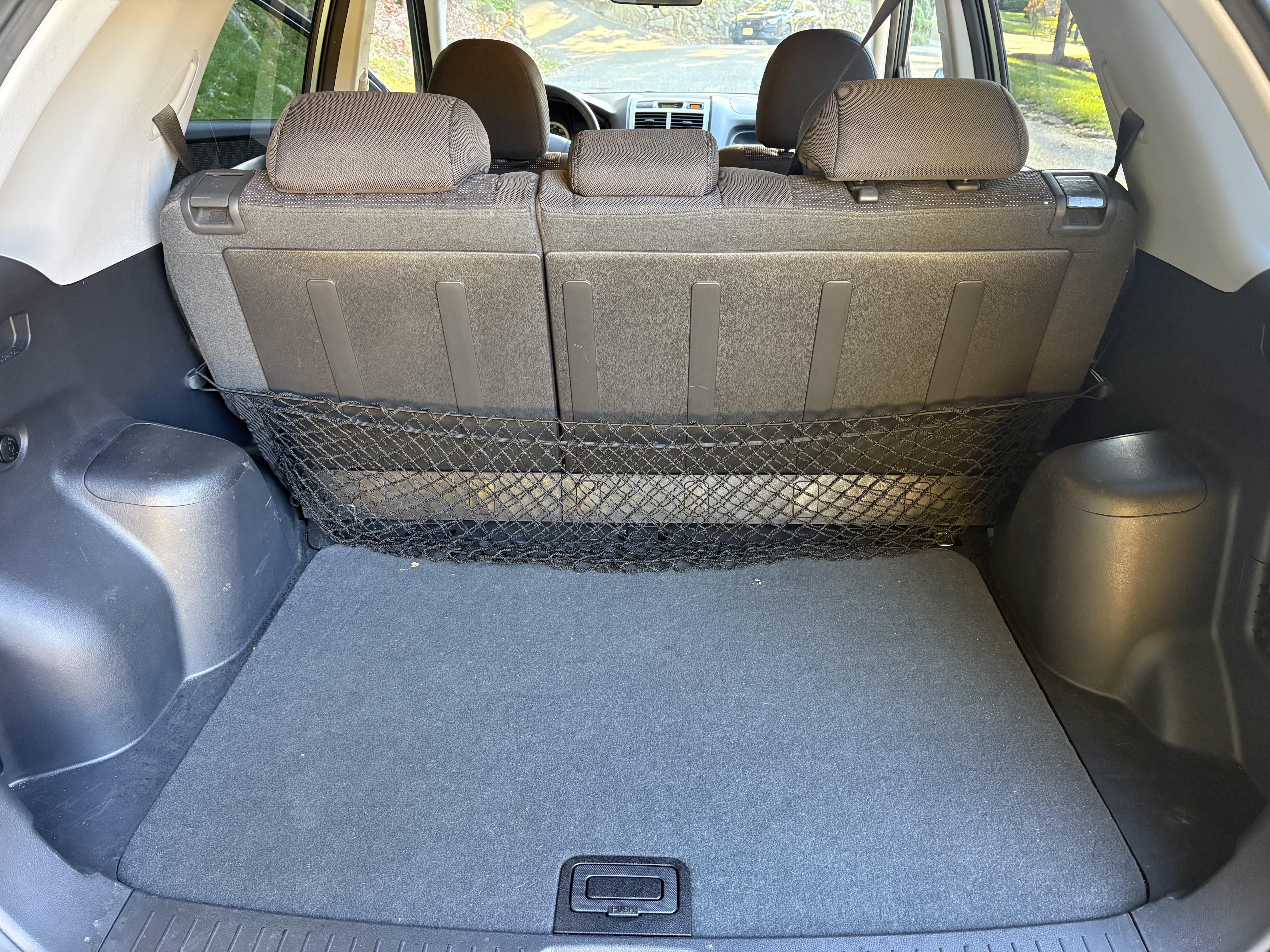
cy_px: 476
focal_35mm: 26
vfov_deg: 53.1
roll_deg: -0.3
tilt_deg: -25.8
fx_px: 954
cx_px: 635
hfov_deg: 67.3
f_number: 1.6
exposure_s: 1/60
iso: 320
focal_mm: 5.96
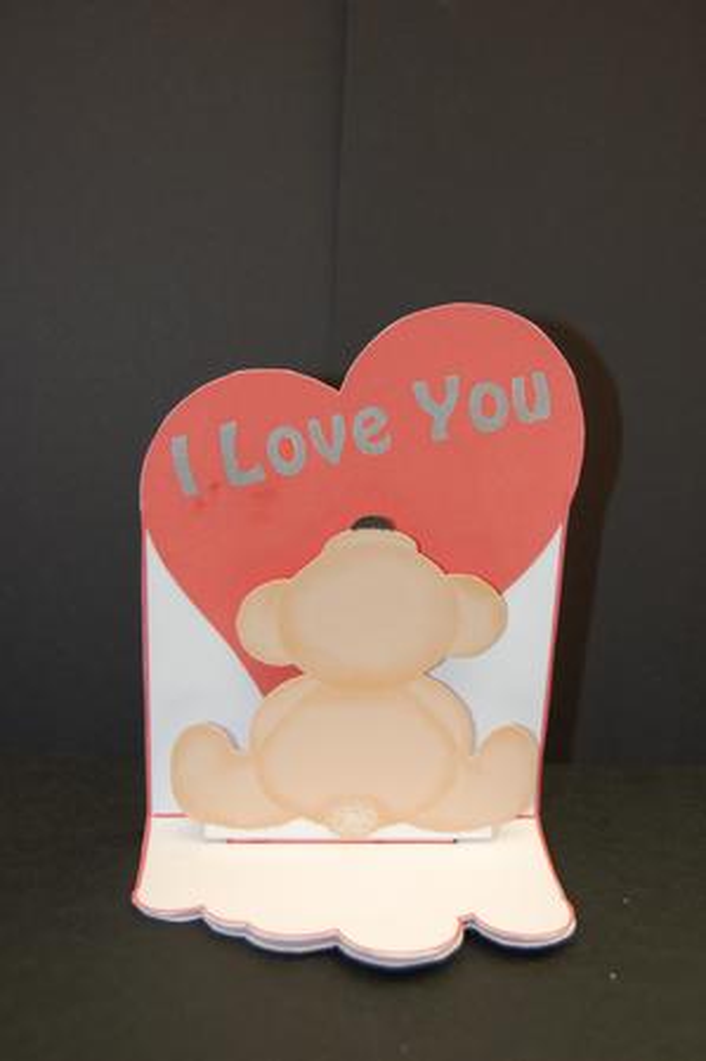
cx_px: 353
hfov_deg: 31.9
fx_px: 1236
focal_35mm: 42
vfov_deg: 46.4
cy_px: 530
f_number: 4.2
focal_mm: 28
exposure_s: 1/60
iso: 220
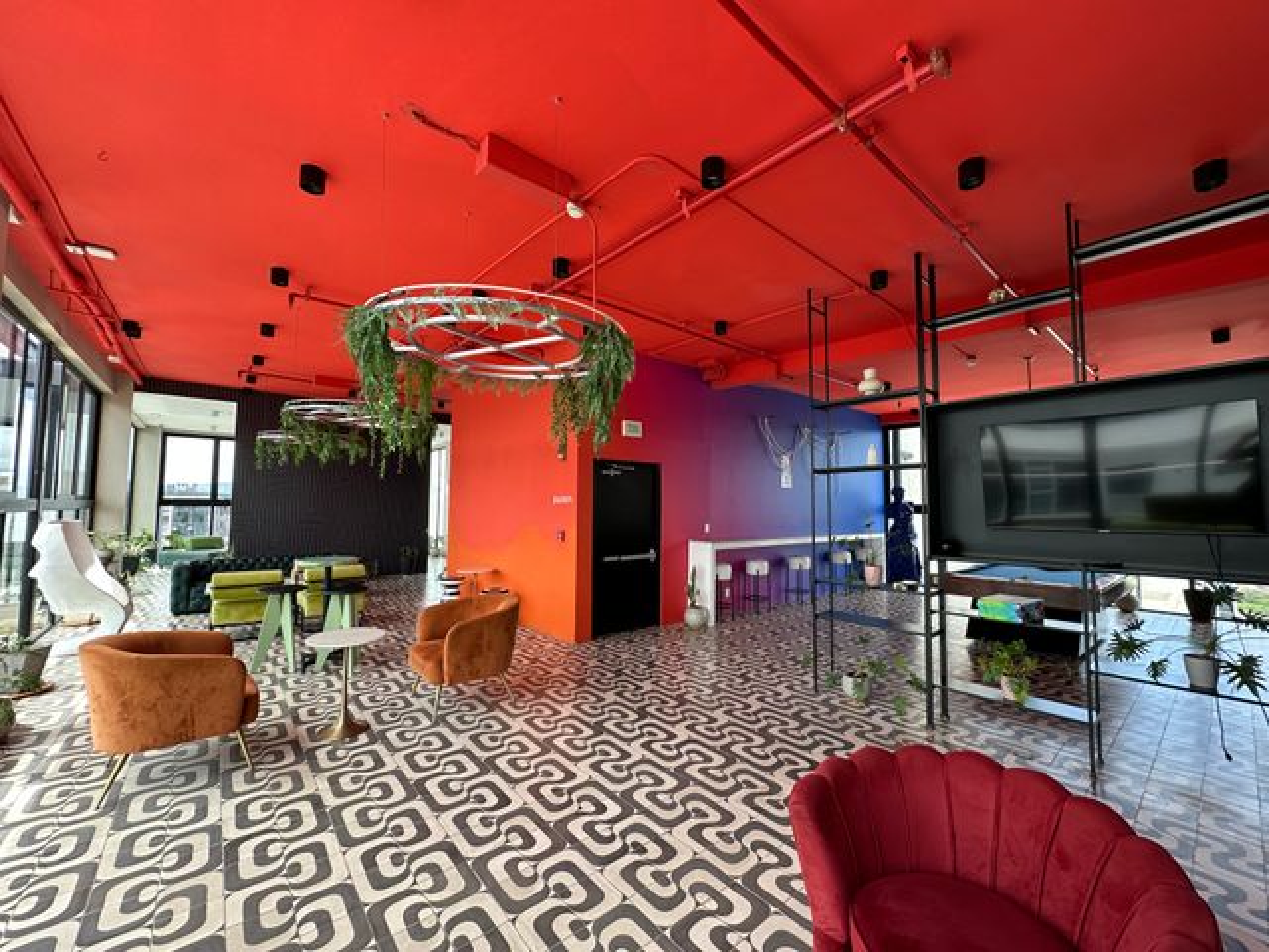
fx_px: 513
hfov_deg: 102.1
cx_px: 634
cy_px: 476
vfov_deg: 85.7
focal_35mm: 14
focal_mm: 2.22
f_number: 2.2
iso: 40
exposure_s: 1/99
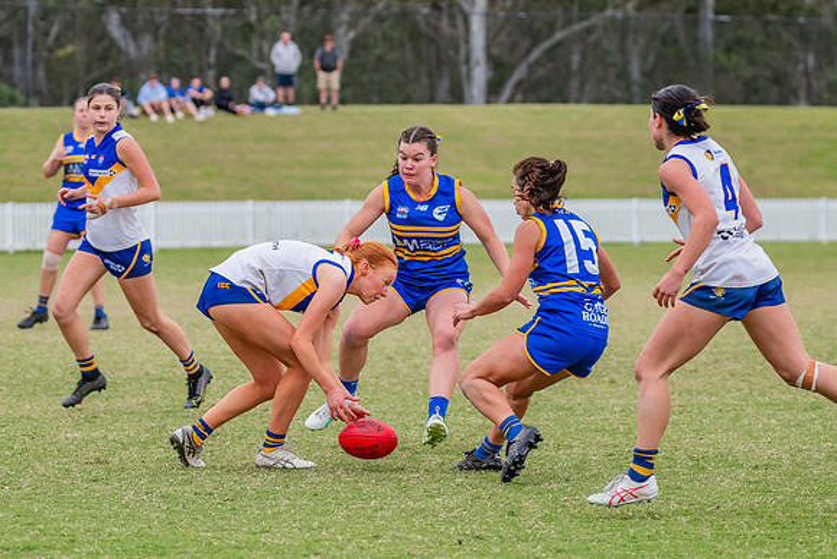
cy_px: 308
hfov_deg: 8.8
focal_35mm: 233
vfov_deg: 5.9
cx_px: 264
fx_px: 5422
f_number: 5.6
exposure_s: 1/1250
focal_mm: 170
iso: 800
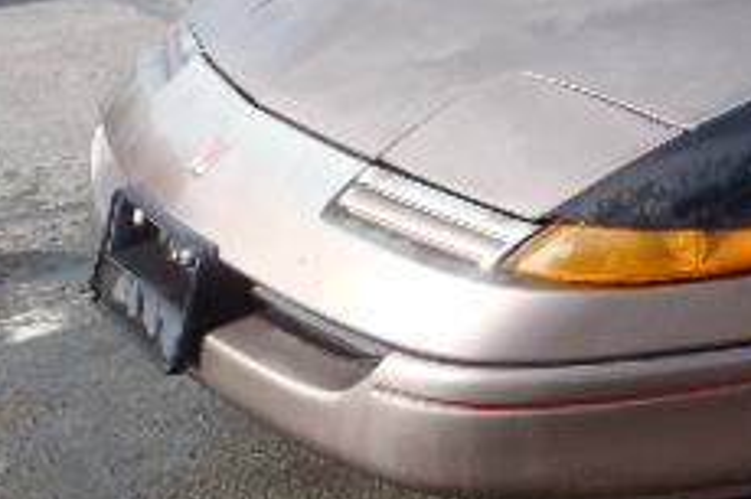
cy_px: 124
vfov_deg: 16.7
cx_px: 1002
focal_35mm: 81
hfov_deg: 22.2
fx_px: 1688
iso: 80
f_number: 4.5
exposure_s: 1/400
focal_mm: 5
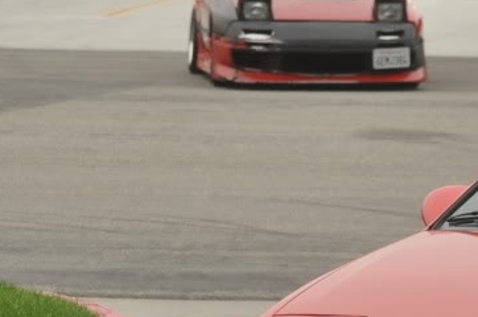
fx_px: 4838
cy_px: 361
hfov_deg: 5.6
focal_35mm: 365
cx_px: 658
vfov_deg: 3.7
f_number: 5
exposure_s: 1/2000
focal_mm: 86
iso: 1100
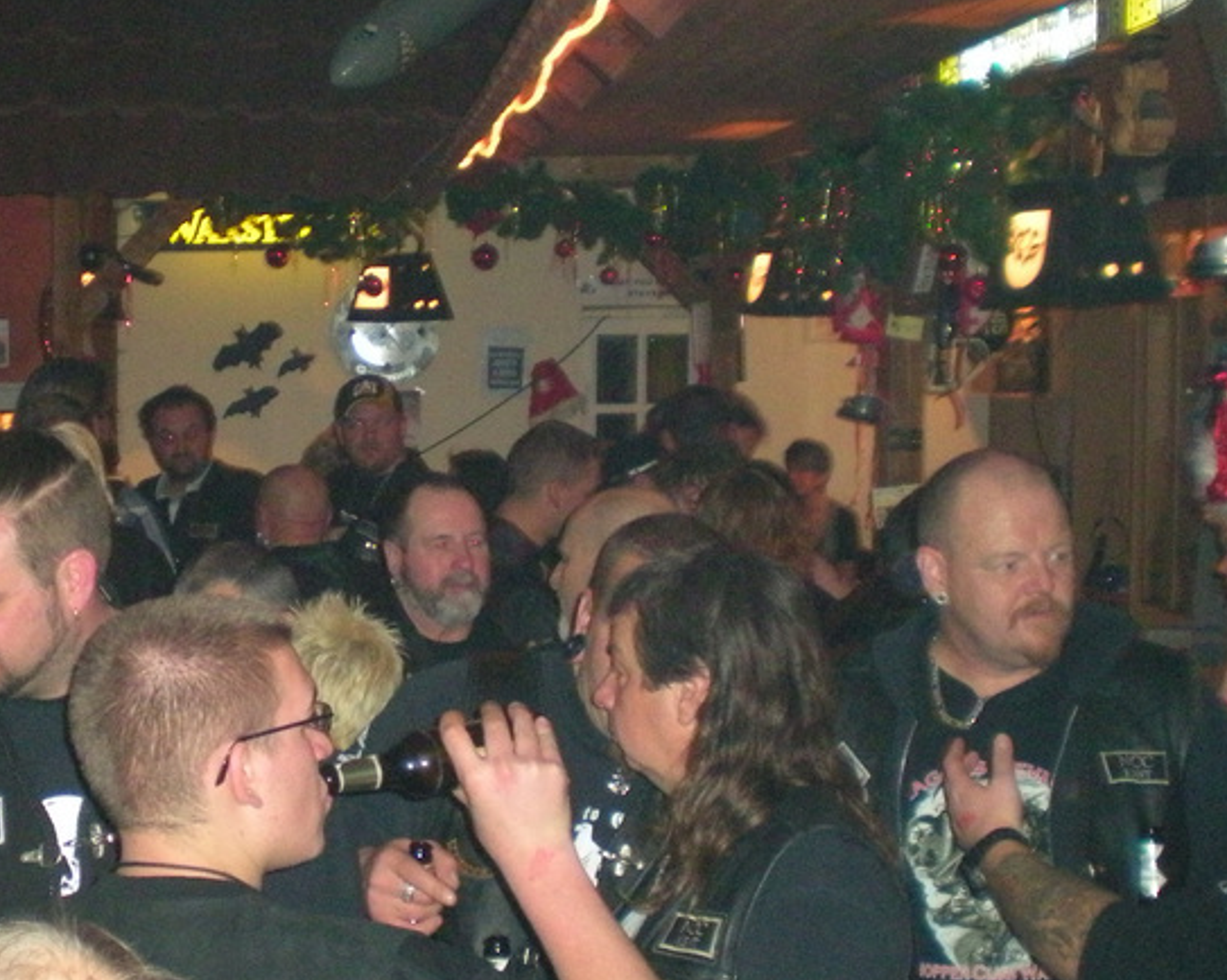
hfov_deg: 26.7
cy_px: 537
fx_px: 2541
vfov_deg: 21.8
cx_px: 264
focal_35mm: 70
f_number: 3.1
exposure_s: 1/60
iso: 451
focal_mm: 6.3
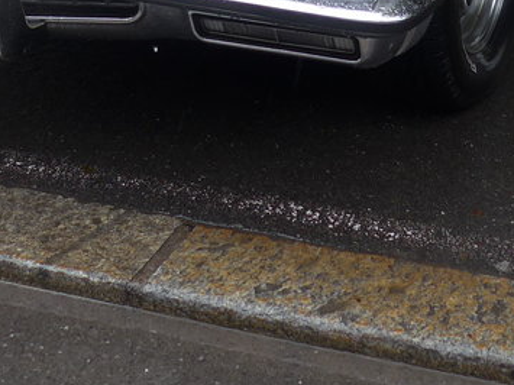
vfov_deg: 12.1
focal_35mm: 115
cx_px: 194
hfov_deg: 17.1
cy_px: -234
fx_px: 1707
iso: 80
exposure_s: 1/200
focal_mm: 7
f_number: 2.8
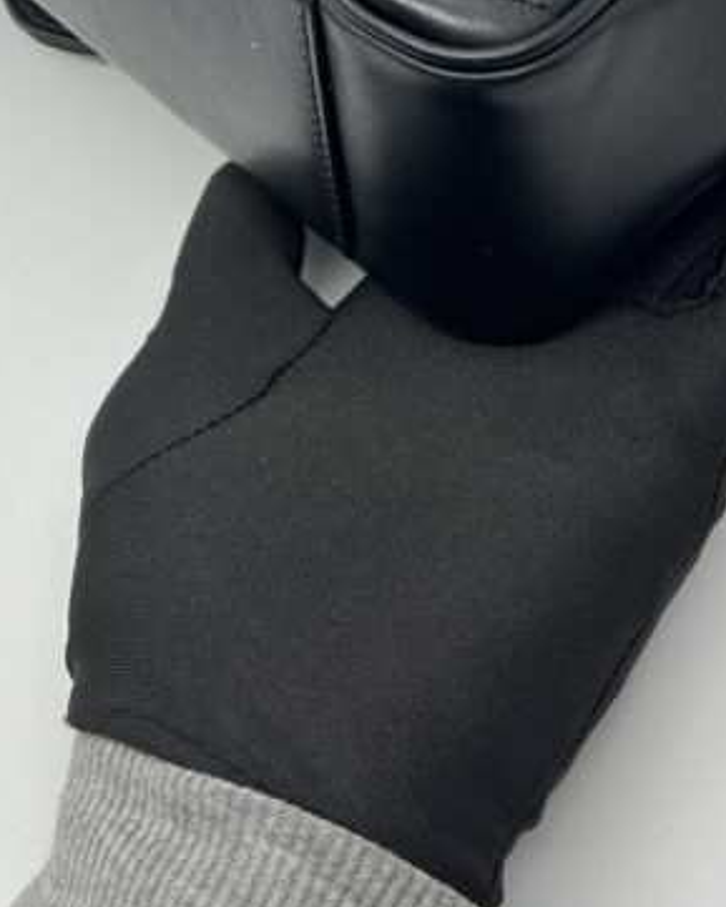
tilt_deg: -46.1
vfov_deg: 24.0
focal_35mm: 72
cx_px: 392
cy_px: -186
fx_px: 1933
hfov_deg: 21.3
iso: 40
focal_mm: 5.7
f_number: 1.5
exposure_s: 1/100
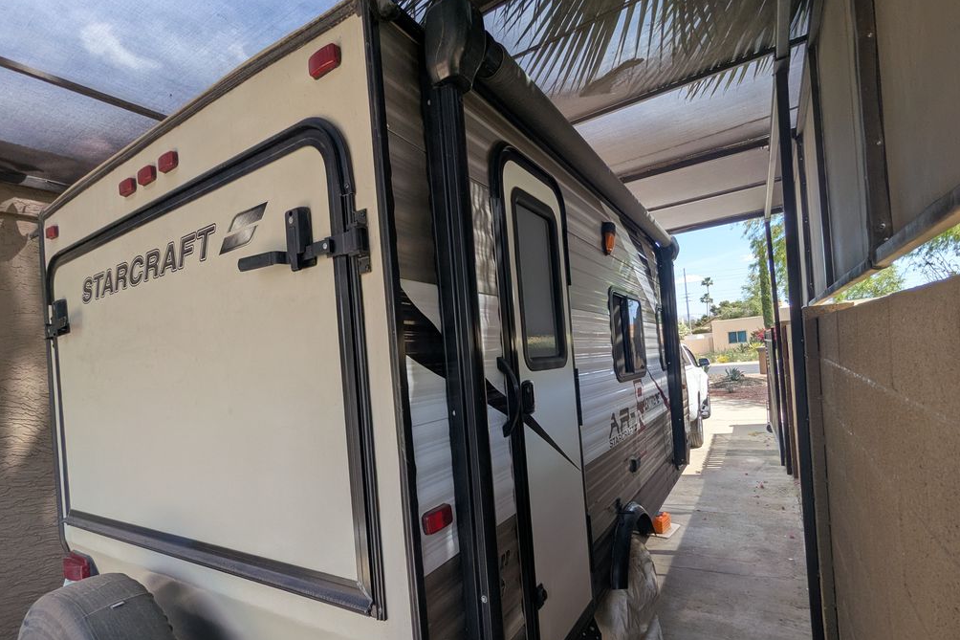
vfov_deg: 70.1
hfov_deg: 93.3
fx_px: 453
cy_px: 360
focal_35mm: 17
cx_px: 472
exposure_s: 1/563
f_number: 2.2
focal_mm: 2.35
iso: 47
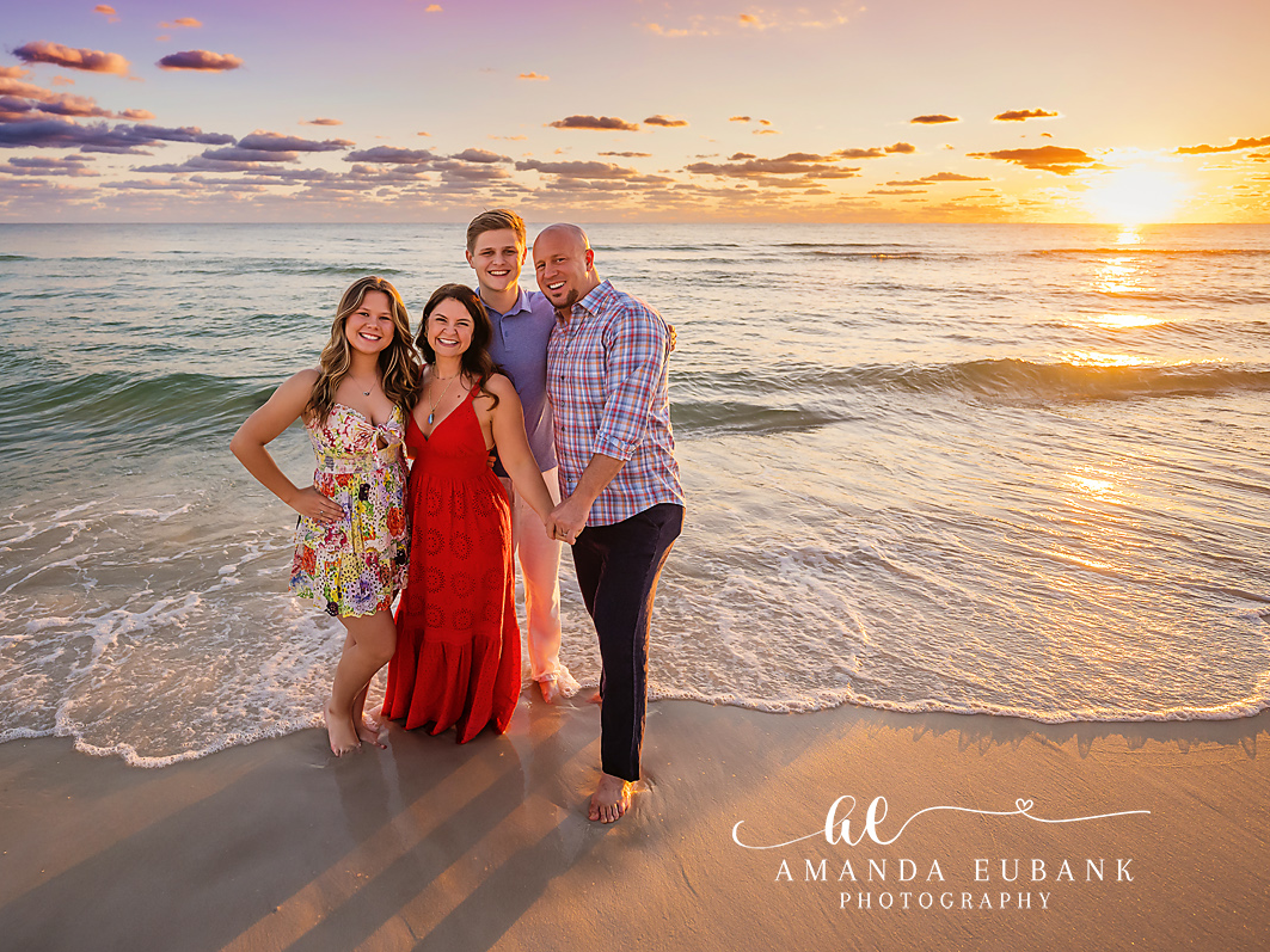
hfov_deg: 83.0
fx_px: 697
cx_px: 474
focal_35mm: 19
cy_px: 377
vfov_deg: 67.9
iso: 500
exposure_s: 1/1600
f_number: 2.8
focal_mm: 14
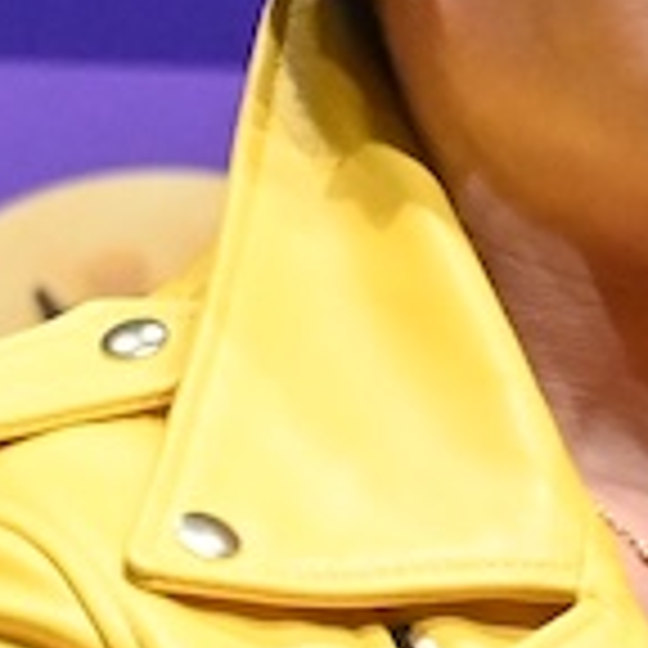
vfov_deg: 0.7
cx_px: 1040
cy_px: 295
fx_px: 56272
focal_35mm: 2657
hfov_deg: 0.7
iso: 6400
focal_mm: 300
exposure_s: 1/640
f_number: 9
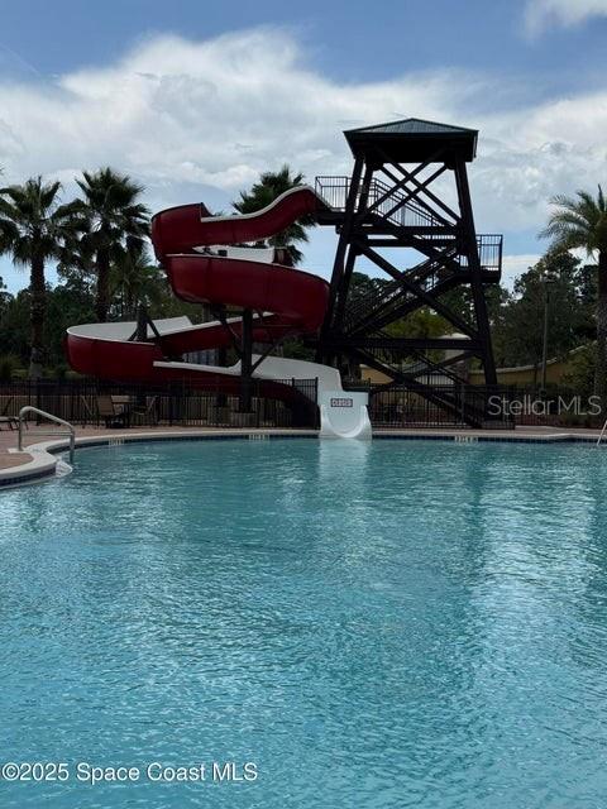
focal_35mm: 48
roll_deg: -0.9
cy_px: 404
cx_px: 304
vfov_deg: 39.7
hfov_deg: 30.3
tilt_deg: -1.7
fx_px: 1122
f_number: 1.78
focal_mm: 6.76
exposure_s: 1/6410
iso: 64
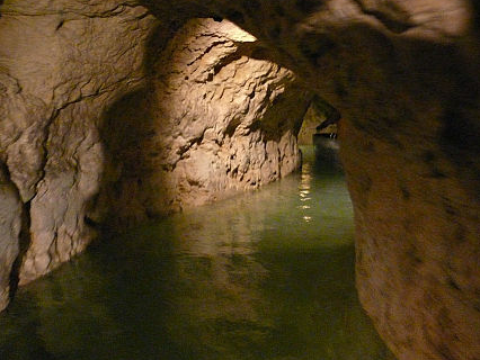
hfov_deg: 50.1
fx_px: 513
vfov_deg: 38.7
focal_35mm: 37
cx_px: 245
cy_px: 182
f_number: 2.8
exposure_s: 1/10
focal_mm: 7.4
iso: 800
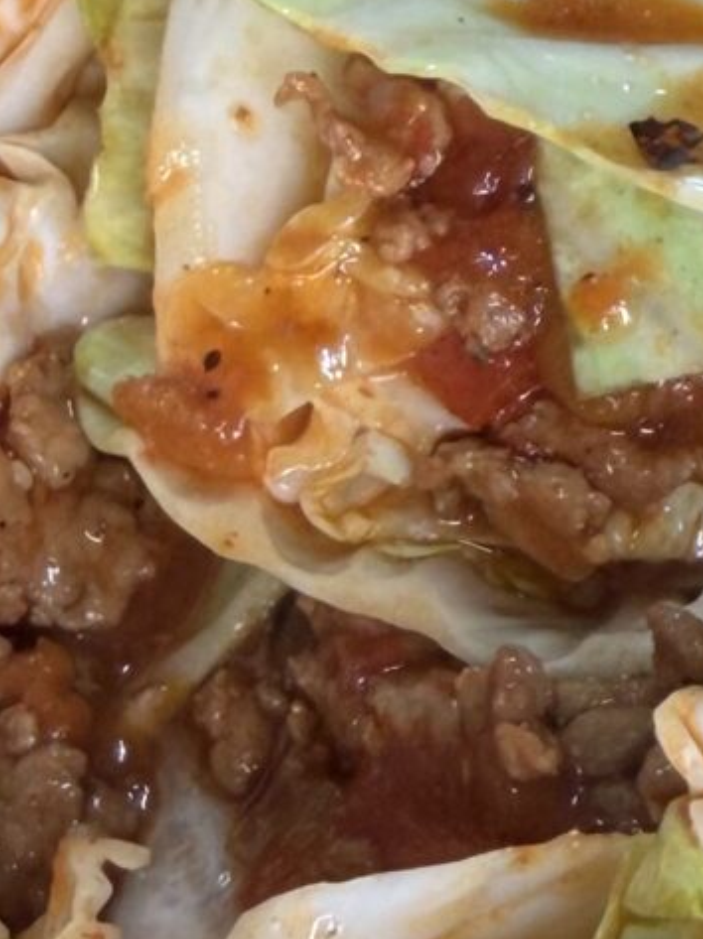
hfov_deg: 10.8
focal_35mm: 130
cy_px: 883
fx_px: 3525
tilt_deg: -61.1
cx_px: 1172
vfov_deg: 15.0
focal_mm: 2.22
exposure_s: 1/120
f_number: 2.2
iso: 50
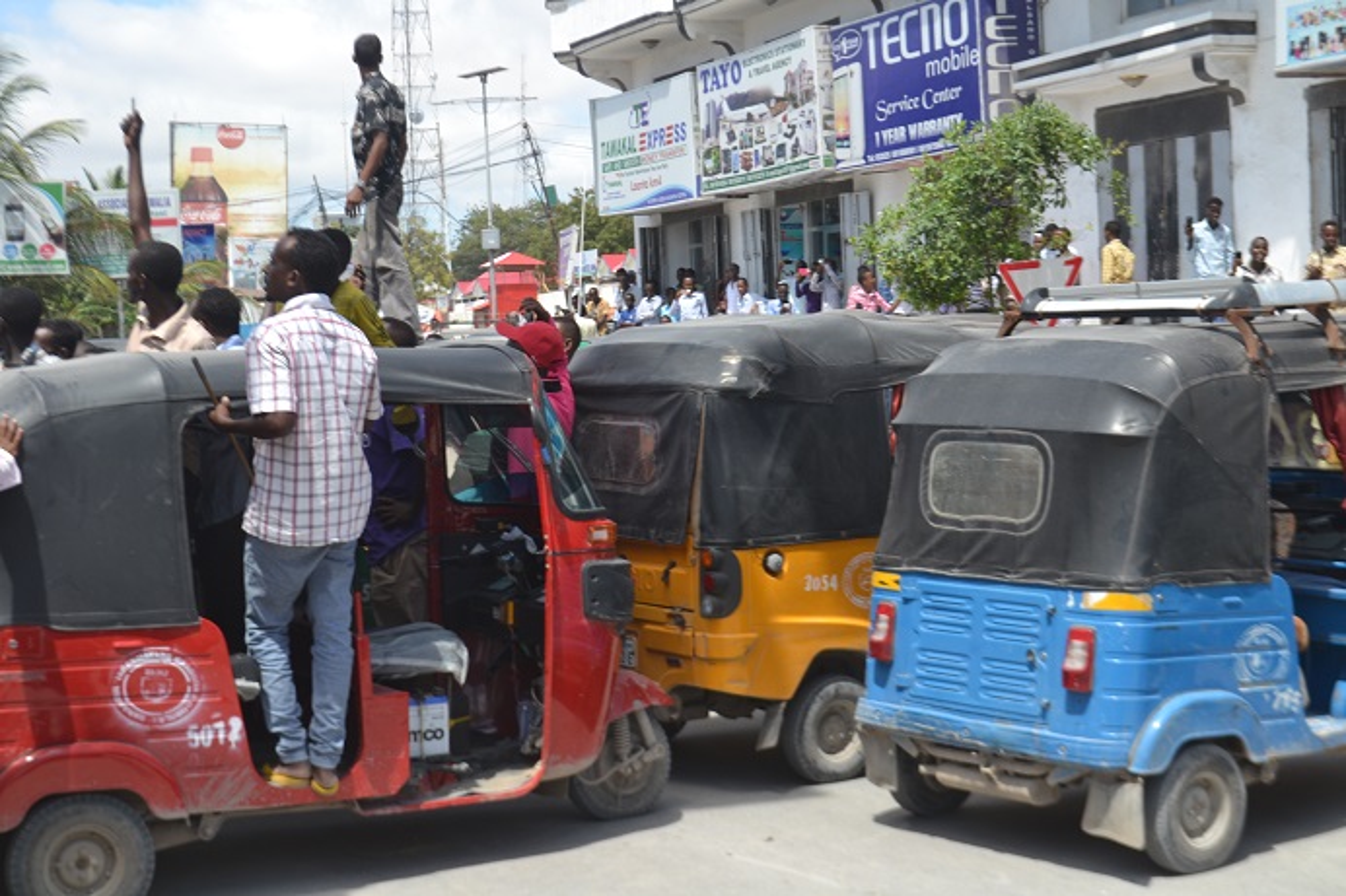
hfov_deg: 33.4
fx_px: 2243
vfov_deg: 22.6
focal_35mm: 60
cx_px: 673
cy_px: 448
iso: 100
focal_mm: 40
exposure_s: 1/200
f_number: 7.1
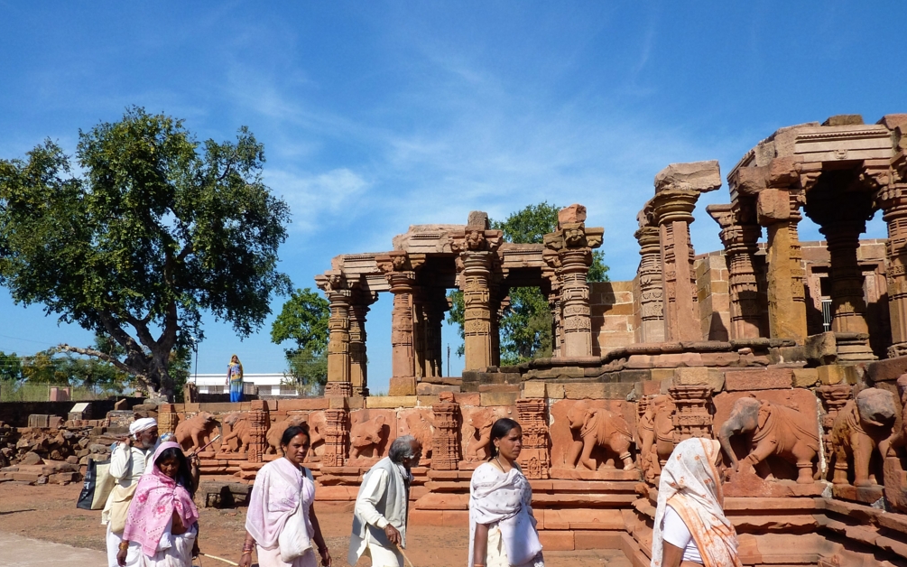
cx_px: 458
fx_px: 667
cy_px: 343
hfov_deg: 68.4
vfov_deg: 45.7
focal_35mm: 27
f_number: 5
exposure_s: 1/400
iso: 80
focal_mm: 4.1
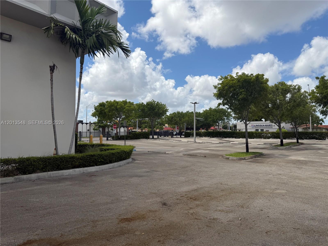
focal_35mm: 24
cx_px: 164
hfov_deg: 71.6
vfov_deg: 56.8
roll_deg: -0.3
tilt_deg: +1.6
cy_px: 123
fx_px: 227
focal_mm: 6.76
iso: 80
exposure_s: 1/7353
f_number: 1.78
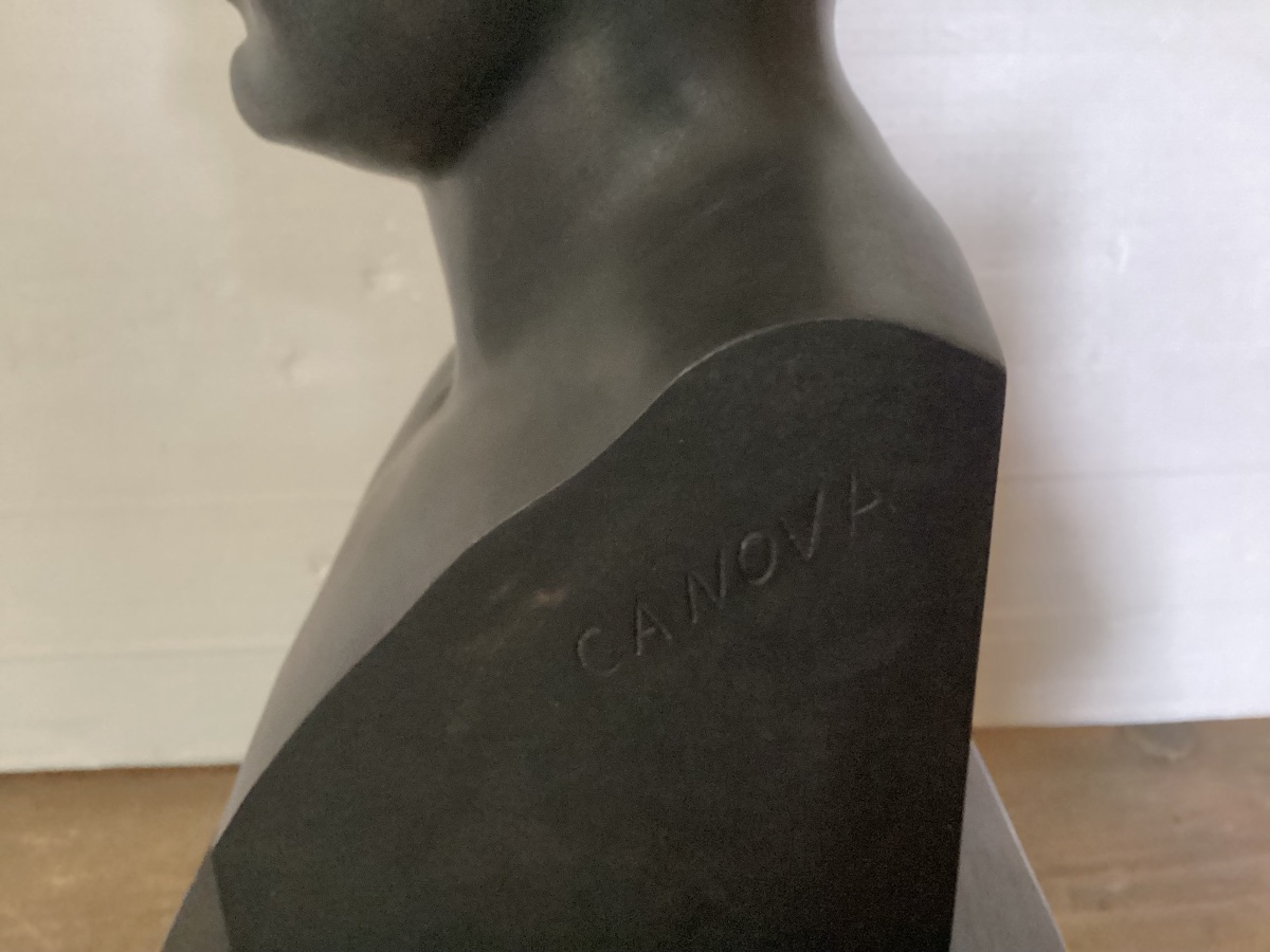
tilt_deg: -21.3
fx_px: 1137
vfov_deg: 45.4
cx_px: 635
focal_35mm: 31
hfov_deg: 58.4
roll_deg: -1.3
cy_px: 476
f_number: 2.4
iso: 640
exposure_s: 1/25
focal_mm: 3.3
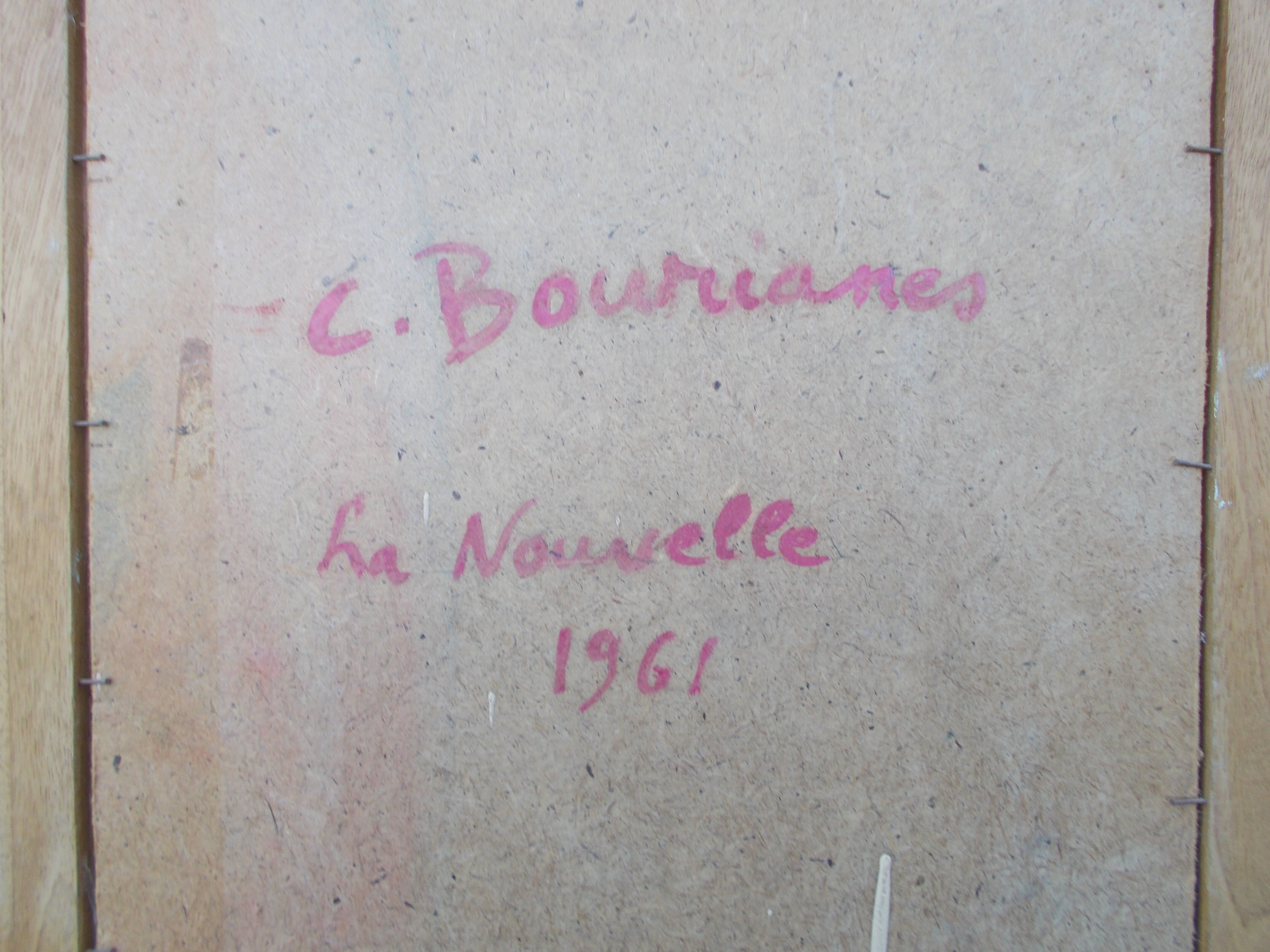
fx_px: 1101
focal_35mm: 30
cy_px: 476
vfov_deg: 46.8
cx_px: 635
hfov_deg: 60.0
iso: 80
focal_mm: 5.3
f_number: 3.4
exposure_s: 1/50
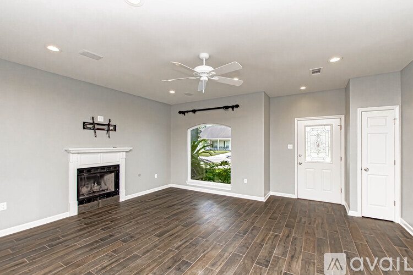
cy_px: 138
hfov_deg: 100.4
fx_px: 172
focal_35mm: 15
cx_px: 206
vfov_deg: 77.3
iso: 500
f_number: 7.1
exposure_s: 1/125
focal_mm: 10
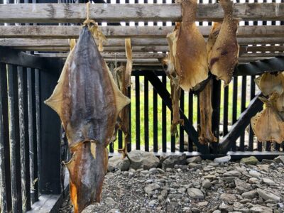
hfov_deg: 63.4
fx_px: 230
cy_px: 106
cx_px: 142
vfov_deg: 49.7
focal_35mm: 28
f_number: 1.8
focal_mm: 3.99
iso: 64
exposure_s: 1/120
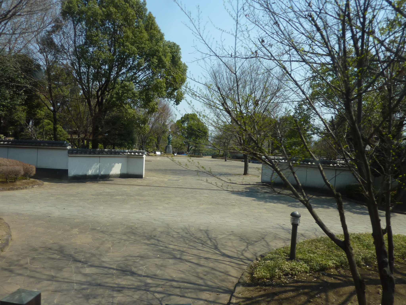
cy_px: 152
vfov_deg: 54.9
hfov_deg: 69.4
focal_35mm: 25
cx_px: 203
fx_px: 293
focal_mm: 4.1
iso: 80
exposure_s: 1/400
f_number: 4
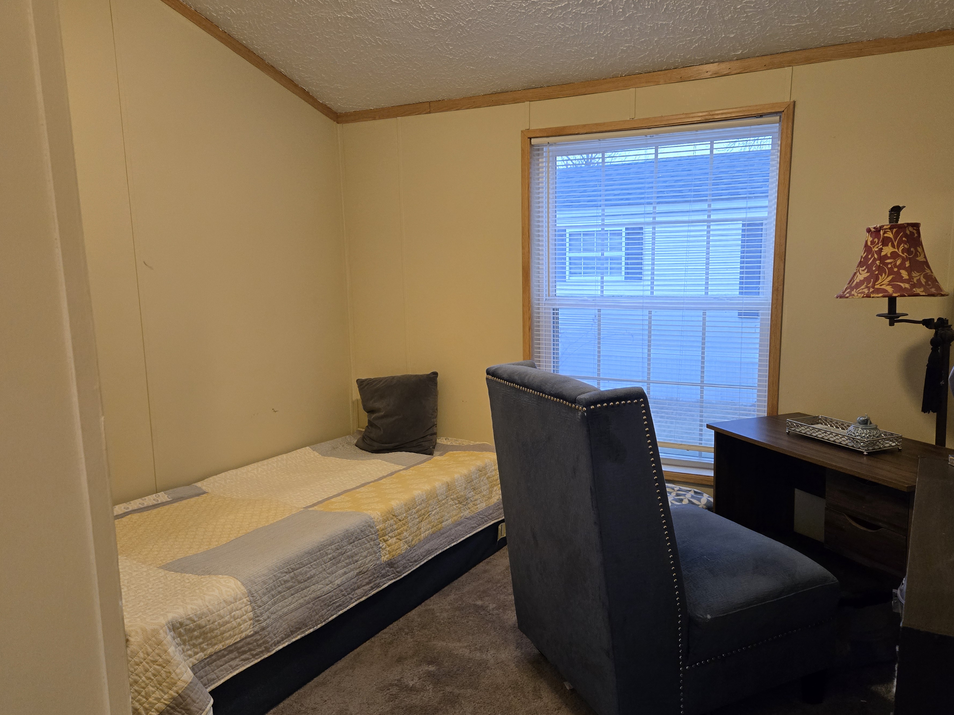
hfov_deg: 67.2
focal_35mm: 26
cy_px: 384
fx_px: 717
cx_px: 517
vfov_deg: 53.0
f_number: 1.8
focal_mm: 5.4
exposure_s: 1/120
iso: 500
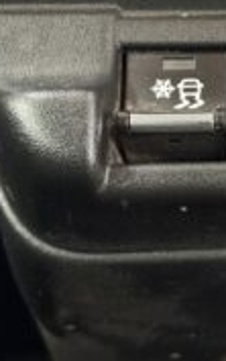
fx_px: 1072
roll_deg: +0.7
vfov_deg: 19.0
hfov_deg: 11.6
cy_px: 115
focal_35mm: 109
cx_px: 330
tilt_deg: -20.8
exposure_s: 1/20
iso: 500
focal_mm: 5.96
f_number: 1.6
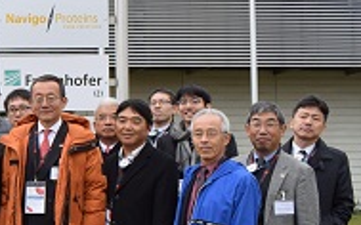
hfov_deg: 21.4
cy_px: 178
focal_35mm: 85
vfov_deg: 15.3
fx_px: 836
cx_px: -139
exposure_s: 1/250
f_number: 8
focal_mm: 18
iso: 400
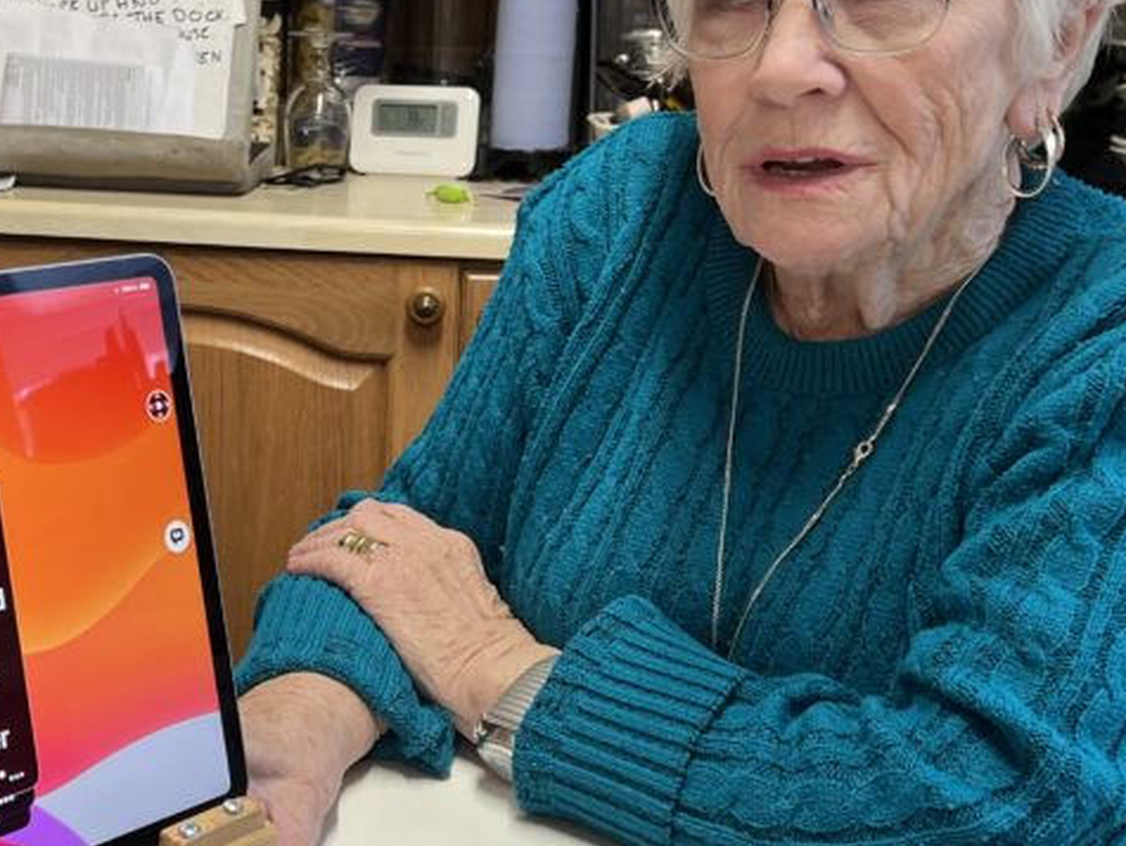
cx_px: 270
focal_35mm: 56
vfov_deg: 26.1
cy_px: 353
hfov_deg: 33.6
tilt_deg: -11.4
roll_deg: -0.4
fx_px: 1823
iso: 125
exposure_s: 1/105
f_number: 1.5
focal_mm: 5.7
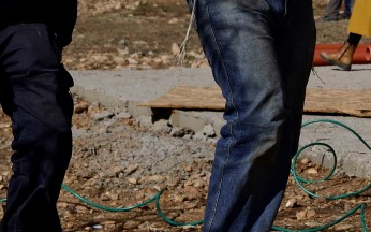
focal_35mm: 167
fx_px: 1688
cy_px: -122
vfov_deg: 7.7
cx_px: 716
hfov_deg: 11.4
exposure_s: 1/800
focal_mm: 35
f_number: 5.6
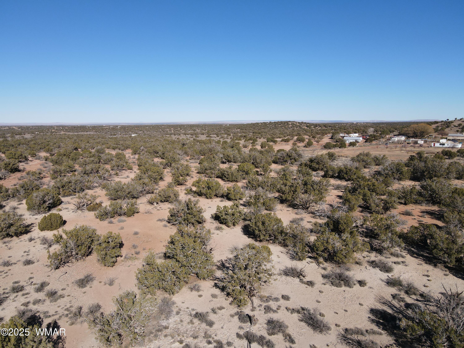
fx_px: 322
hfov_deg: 71.6
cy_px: 174
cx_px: 232
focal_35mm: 24
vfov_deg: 56.8
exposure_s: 1/800
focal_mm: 4.5
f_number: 2.8
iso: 100
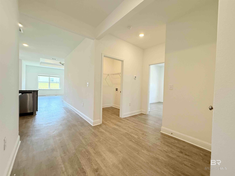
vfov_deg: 85.7
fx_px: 95
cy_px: 88
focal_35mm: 14
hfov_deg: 102.1
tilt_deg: +1.1
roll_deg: -1.5
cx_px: 118
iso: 200
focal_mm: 2.22
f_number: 2.2
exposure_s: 1/120
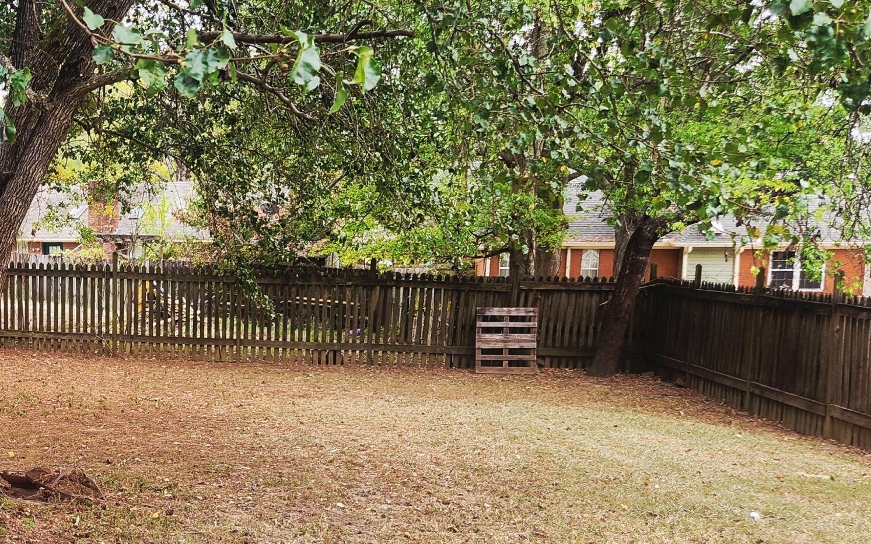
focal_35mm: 49
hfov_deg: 38.1
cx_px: 79
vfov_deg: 26.1
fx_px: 1163
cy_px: 377
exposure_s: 1/182
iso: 50
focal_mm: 5.4
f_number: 1.8
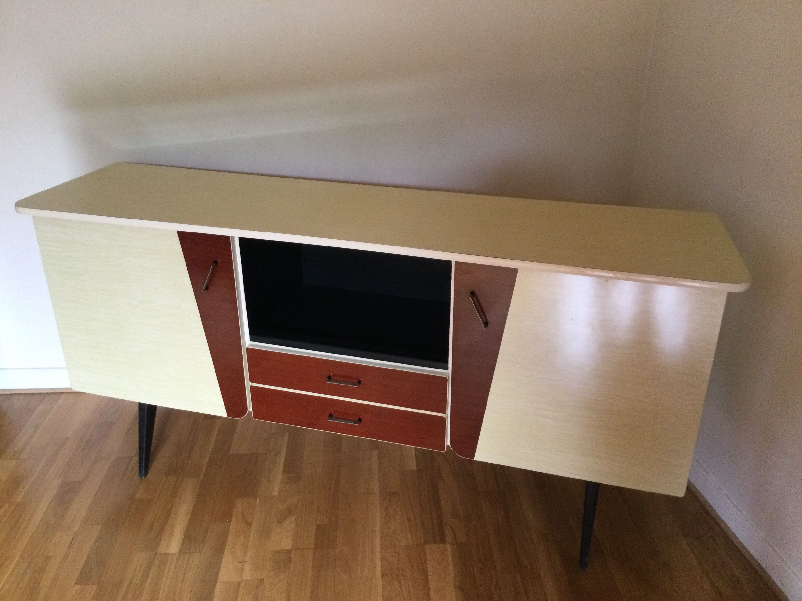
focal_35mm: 31
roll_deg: -1.0
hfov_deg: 58.4
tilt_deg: -25.3
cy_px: 300
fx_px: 718
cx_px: 401
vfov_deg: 45.4
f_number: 2.4
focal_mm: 3.3
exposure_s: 1/33
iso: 160
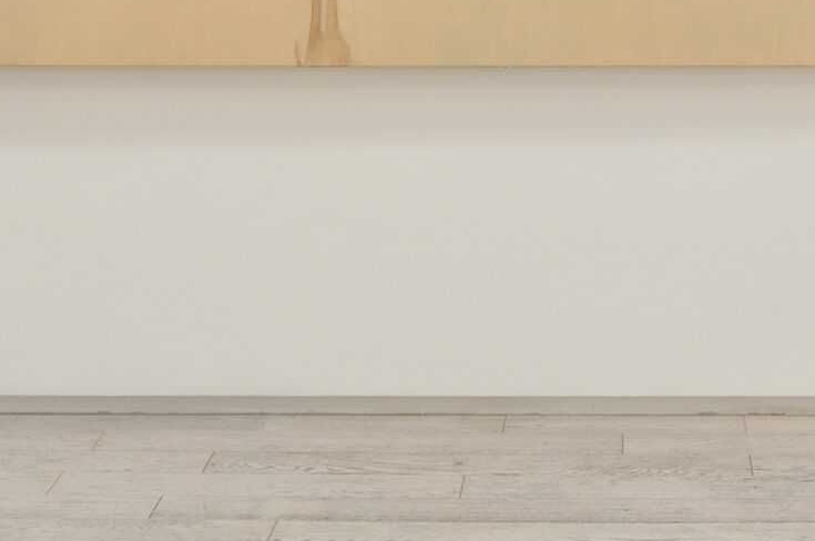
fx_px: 2600
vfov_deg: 11.4
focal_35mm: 115
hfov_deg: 17.8
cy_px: -259
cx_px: 470
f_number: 11
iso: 200
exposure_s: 3
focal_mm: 22
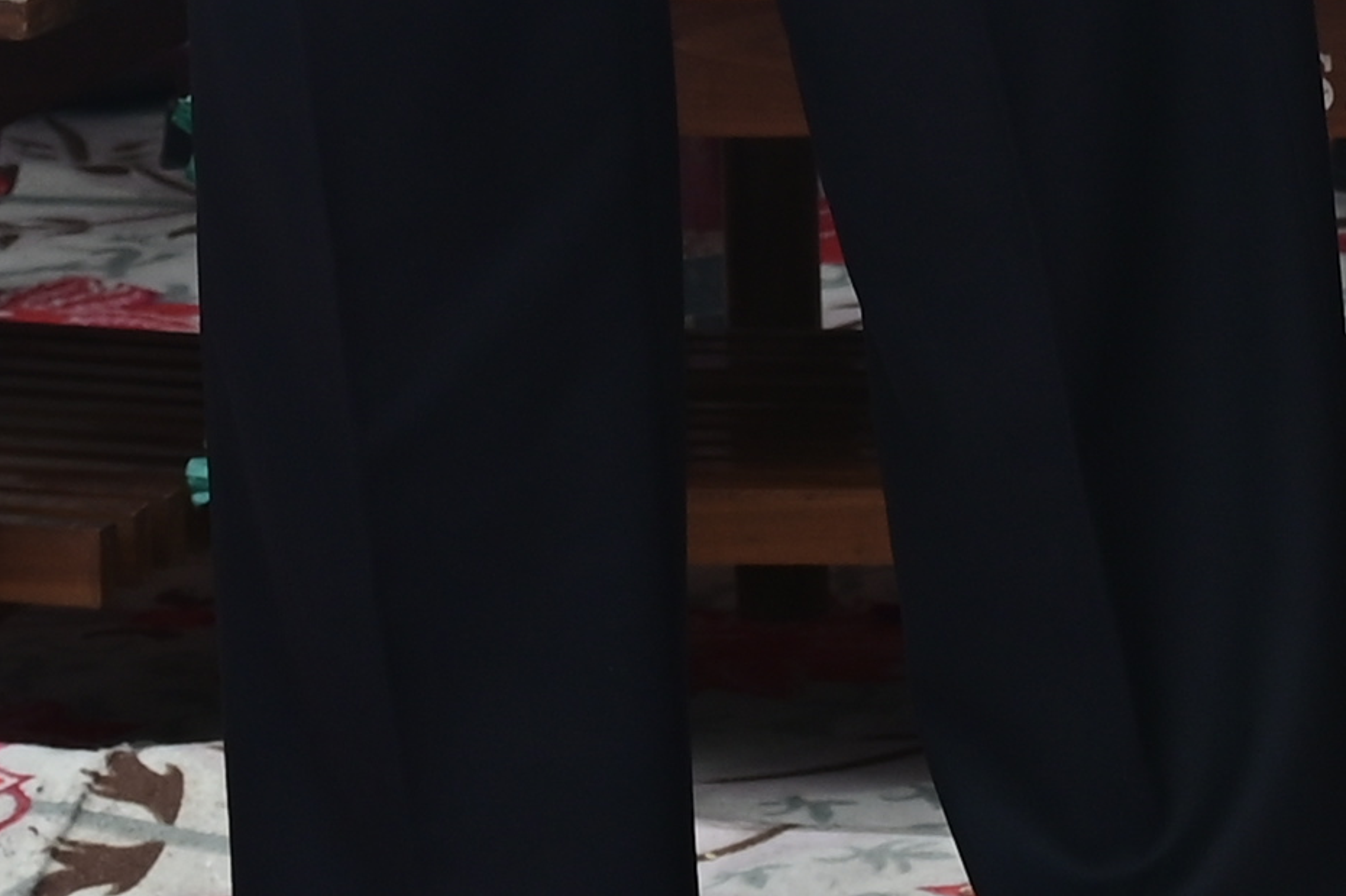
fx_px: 11659
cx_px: 1259
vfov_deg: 4.2
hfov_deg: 6.6
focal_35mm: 312
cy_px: -1970
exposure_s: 1/125
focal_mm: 48
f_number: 8
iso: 200
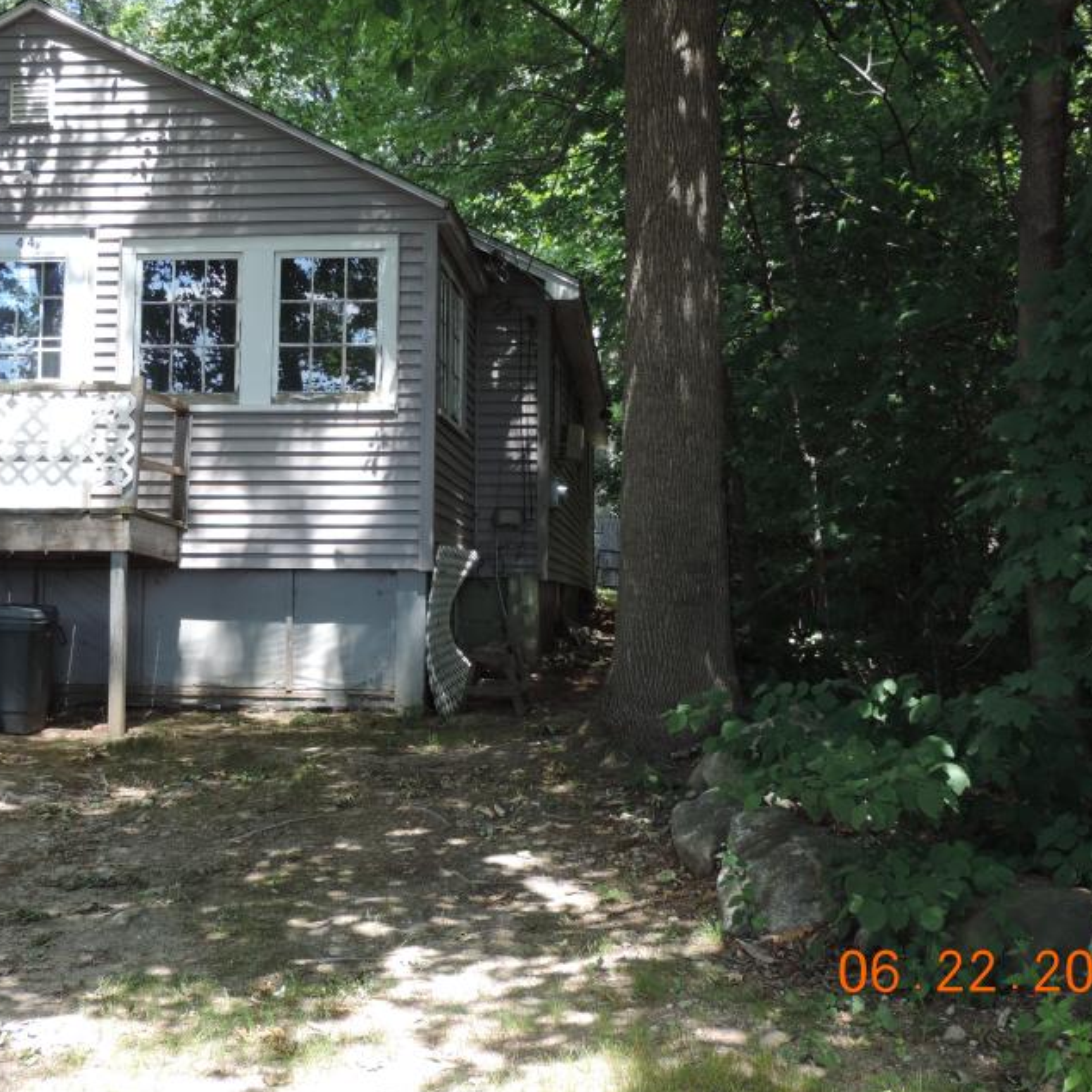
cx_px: 358
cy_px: 450
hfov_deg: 33.7
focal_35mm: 50
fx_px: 1785
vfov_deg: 33.9
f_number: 3.3
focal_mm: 6.2
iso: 80
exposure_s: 1/100
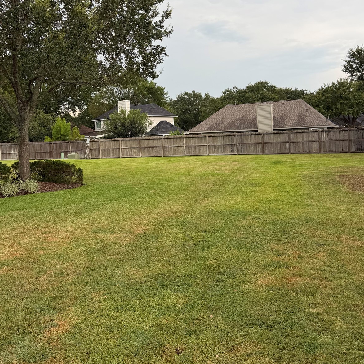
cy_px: 138
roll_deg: +2.6
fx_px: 440
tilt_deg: -1.3
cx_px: 155
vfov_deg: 44.6
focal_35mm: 37
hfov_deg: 44.8
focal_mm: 6.76
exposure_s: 1/702
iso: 80
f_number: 1.78
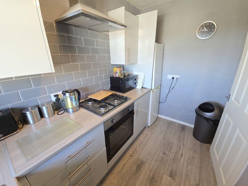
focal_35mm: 13
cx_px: 124
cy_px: 93
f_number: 2.2
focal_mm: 2.2
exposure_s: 1/60
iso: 160
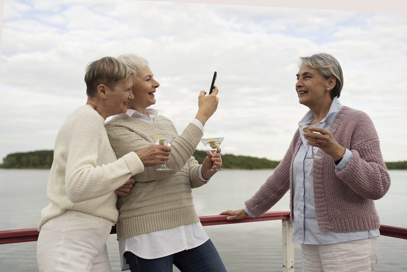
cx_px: 204
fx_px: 396
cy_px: 136
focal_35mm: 35
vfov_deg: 37.9
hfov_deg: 54.4
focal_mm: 35
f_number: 2.5
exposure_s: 1/1000
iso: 250
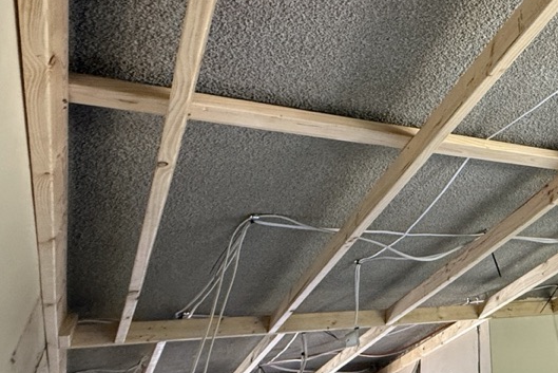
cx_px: 616
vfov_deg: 38.0
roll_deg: +13.6
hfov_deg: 43.8
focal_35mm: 33
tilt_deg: +35.6
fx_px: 512
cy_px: 58
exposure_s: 1/64
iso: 400
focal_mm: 2.22
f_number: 2.2
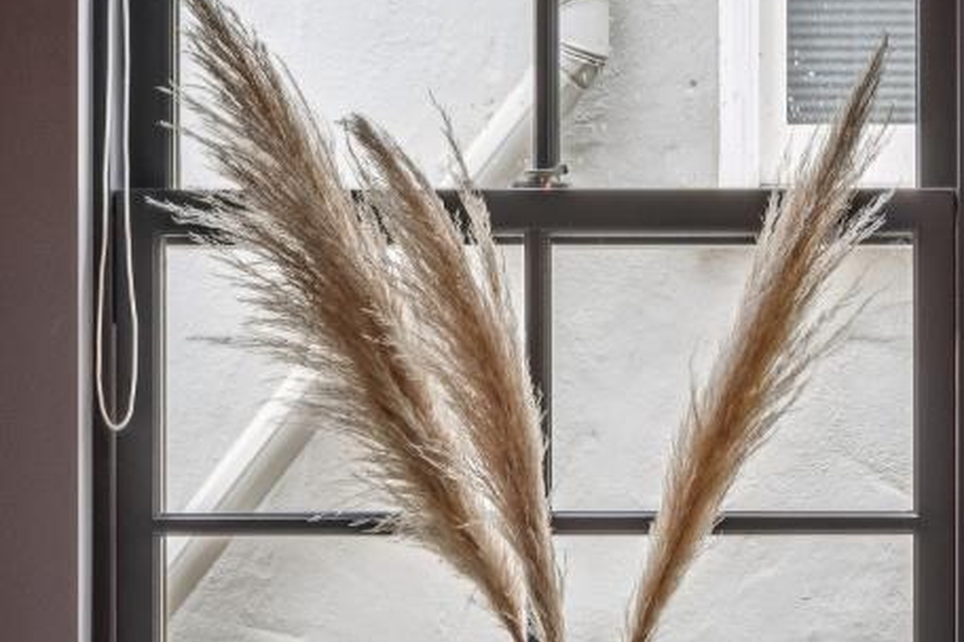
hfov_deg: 12.7
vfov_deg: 8.6
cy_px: 686
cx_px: 1146
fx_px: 4231
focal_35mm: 158
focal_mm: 48
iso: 640
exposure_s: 1/10
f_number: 16
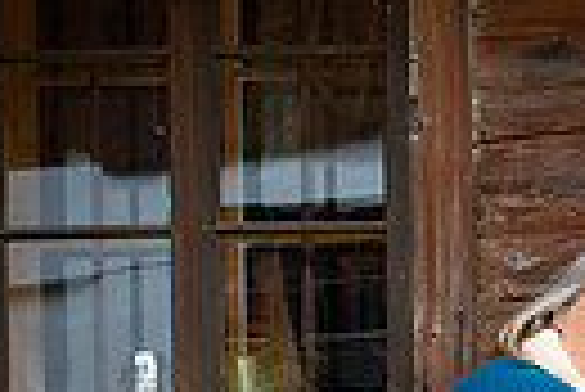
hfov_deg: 11.3
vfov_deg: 7.5
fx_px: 2928
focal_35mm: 180
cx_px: 605
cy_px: 617
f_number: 5
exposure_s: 1/100
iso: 640
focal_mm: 52
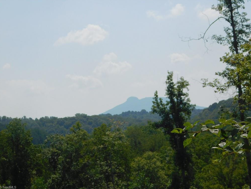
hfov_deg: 21.3
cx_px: 125
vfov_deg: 16.1
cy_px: 94
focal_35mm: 92
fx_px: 667
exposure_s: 1/400
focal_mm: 16.1
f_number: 9
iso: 125
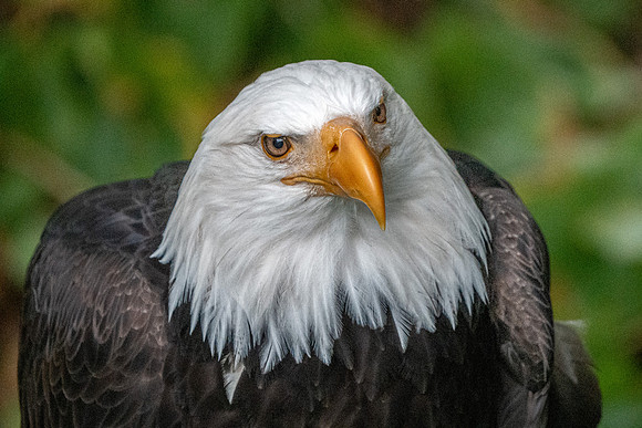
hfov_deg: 1.9
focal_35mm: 1087
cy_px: 186
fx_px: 19392
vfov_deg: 1.3
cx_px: 388
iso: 16000
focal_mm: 600
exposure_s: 1/2500
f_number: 6.3
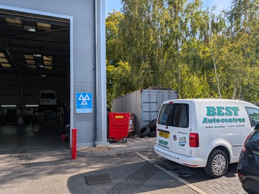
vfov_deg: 56.8
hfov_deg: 71.6
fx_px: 180
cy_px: 97
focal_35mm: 24
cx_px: 130
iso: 29
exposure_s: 1/6098
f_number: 1.7
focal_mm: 4.53
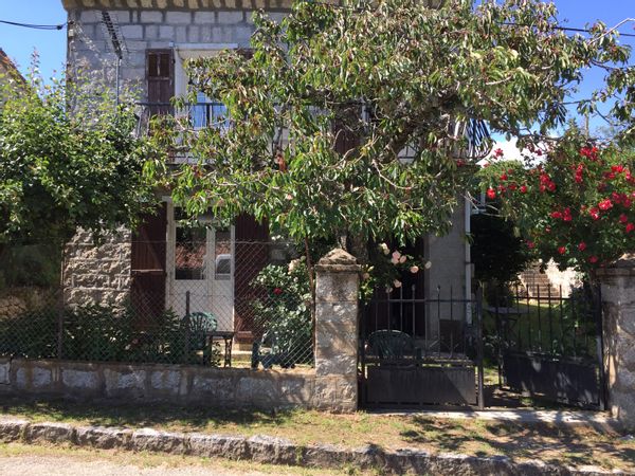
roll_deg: +0.6
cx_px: 318
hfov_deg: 61.7
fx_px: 532
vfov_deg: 48.2
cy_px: 238
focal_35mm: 29
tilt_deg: +1.2
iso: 32
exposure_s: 1/628
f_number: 2.2
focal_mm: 4.15
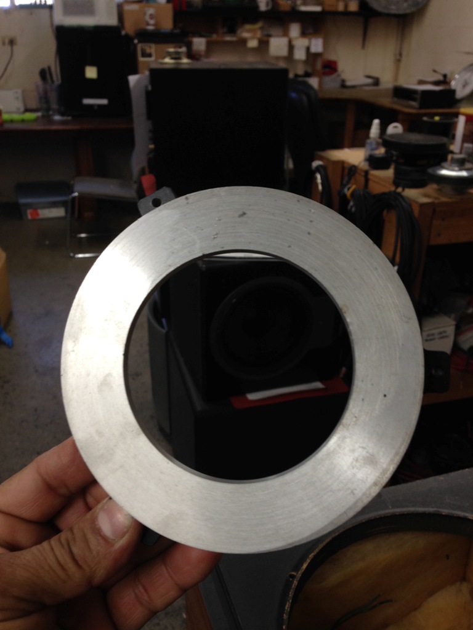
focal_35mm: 33
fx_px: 601
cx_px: 236
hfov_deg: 42.9
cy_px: 315
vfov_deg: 55.4
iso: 50
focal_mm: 4.12
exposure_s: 1/20
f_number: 2.4
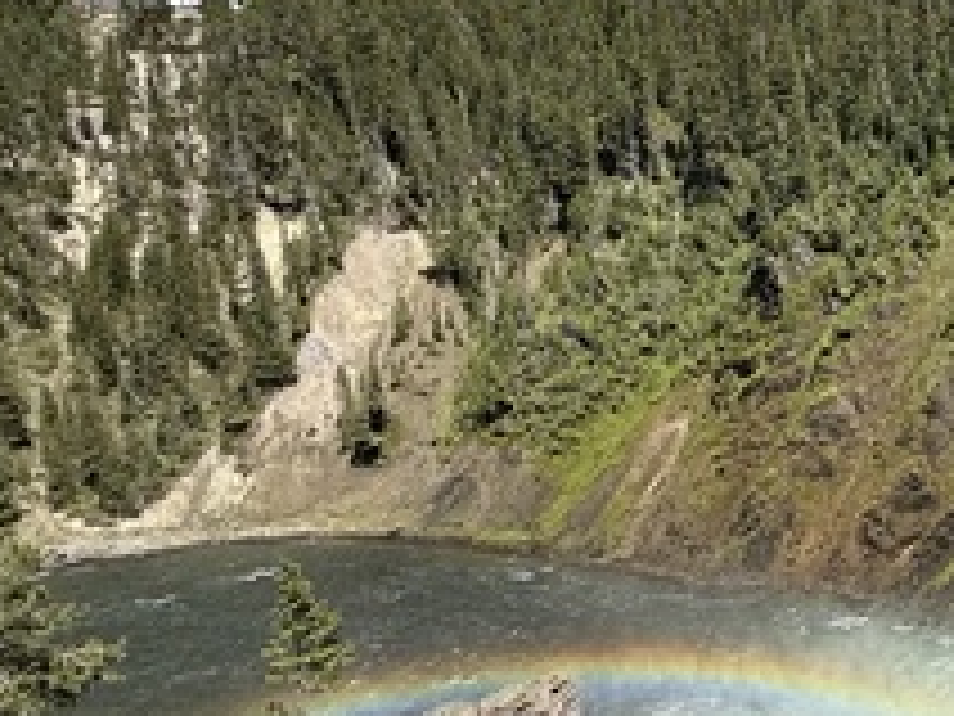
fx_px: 1020
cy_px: 320
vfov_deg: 38.6
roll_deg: +1.5
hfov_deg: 39.2
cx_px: 1094
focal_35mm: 37
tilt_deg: -7.3
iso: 80
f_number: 2.2
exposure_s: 1/1534
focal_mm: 2.22
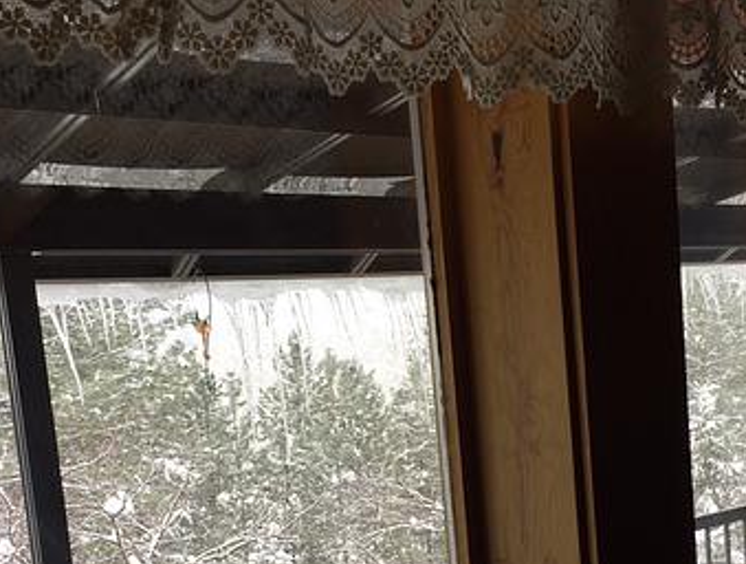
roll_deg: +3.9
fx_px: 1145
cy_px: 512
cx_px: 449
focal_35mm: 53
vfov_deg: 26.7
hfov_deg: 36.0
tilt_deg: -7.4
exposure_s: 1/130
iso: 32
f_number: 2.2
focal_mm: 4.15
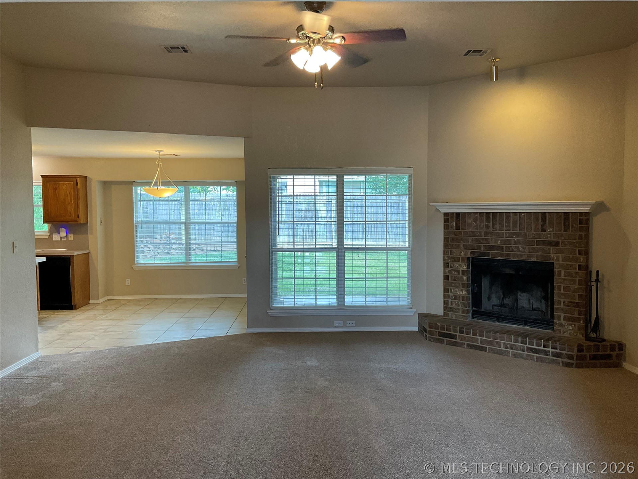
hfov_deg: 61.7
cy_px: 240
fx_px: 534
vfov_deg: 48.2
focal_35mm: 29
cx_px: 319
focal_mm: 3
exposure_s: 1/60
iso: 64
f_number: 1.8
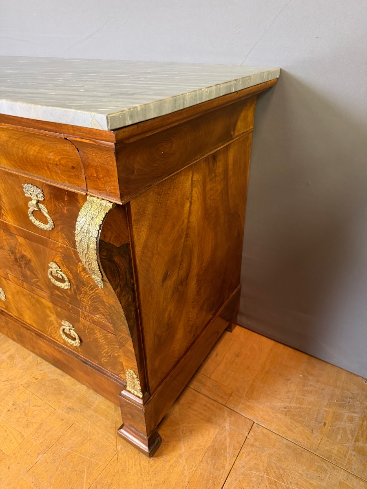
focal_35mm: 24
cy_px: 244
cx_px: 184
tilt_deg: -31.2
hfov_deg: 56.8
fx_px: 339
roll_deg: -0.7
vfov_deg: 71.6
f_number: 1.78
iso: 800
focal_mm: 6.76
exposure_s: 1/50
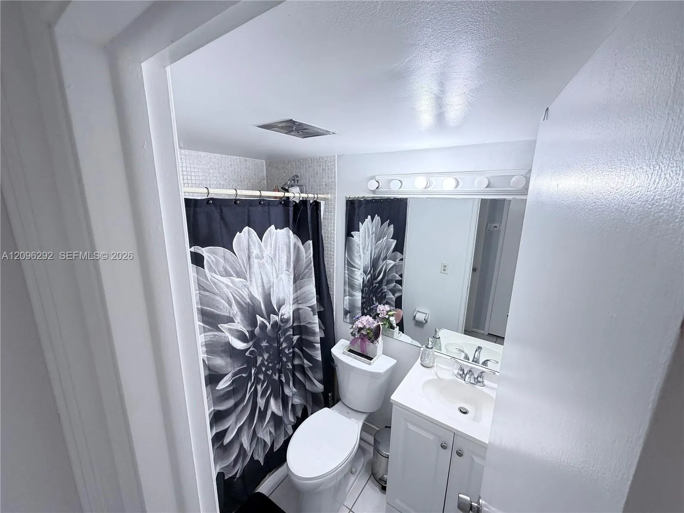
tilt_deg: -13.2
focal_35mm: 14
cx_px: 342
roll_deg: -0.5
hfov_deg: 102.1
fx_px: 277
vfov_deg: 85.7
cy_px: 256
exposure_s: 1/60
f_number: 2.2
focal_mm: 2.22
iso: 200
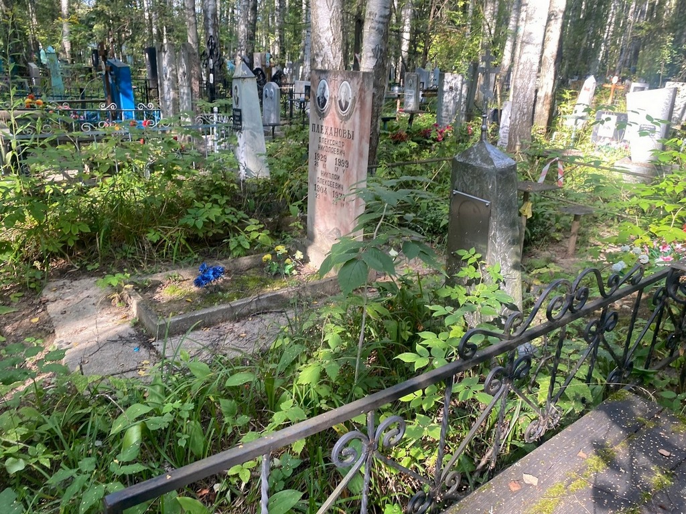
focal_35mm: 26
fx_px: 515
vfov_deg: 53.1
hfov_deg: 67.3
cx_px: 343
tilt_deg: -9.6
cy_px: 257
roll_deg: -4.2
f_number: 1.8
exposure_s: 1/122
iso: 64
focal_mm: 4.25
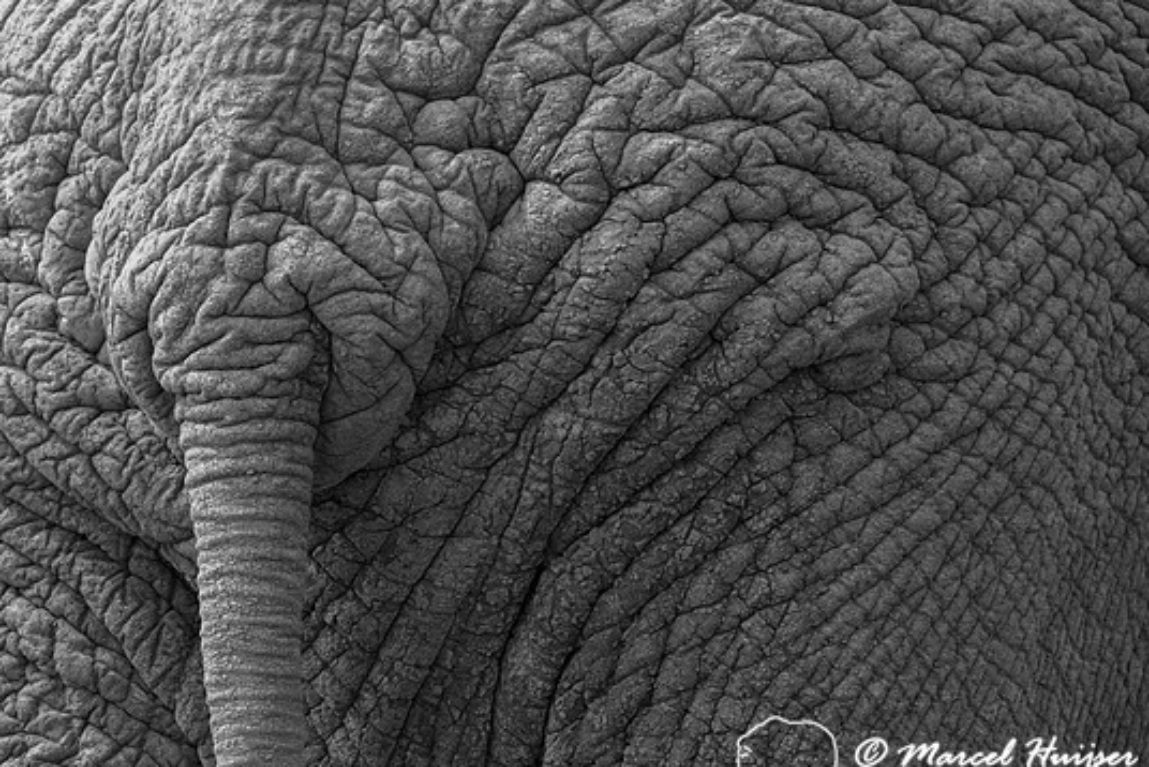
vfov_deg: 2.1
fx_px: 20724
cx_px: 549
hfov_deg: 3.2
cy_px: 382
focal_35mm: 649
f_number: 9
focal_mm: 600
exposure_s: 1/800
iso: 1250
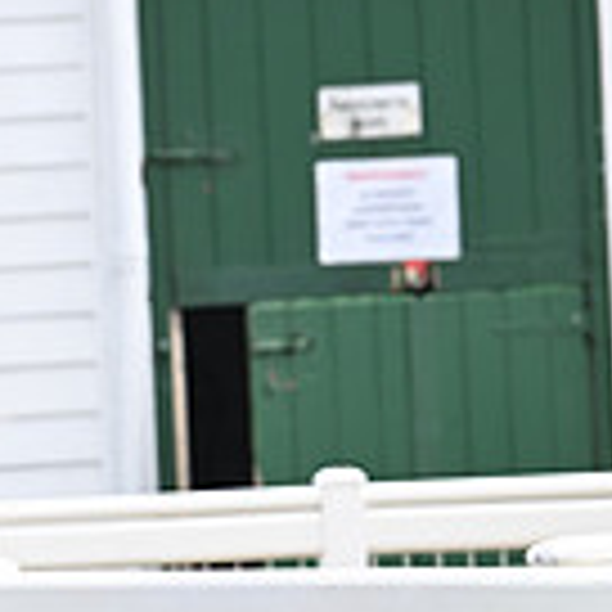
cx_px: -261
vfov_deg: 3.1
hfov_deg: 3.1
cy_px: 740
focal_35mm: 561
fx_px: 11221
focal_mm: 155
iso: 400
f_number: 6.3
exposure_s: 1/500
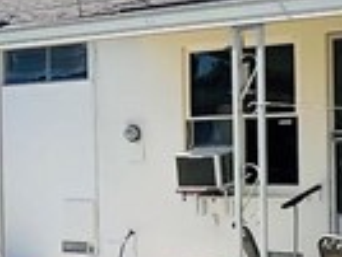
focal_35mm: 99
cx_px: -125
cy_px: 165
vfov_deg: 15.0
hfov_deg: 18.2
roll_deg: +0.9
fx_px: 980
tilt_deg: -1.4
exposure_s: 1/1754
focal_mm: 1.57
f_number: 1.8
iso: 32
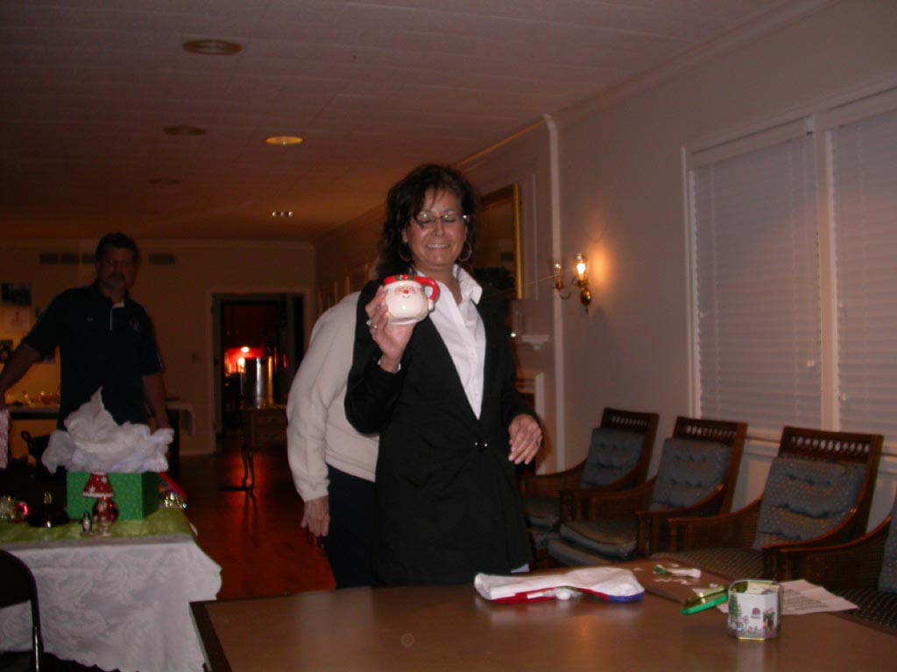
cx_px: 448
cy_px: 336
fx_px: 985
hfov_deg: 49.0
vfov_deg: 37.7
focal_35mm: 38
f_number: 2.6
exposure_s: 1/60
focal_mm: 7.85
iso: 100
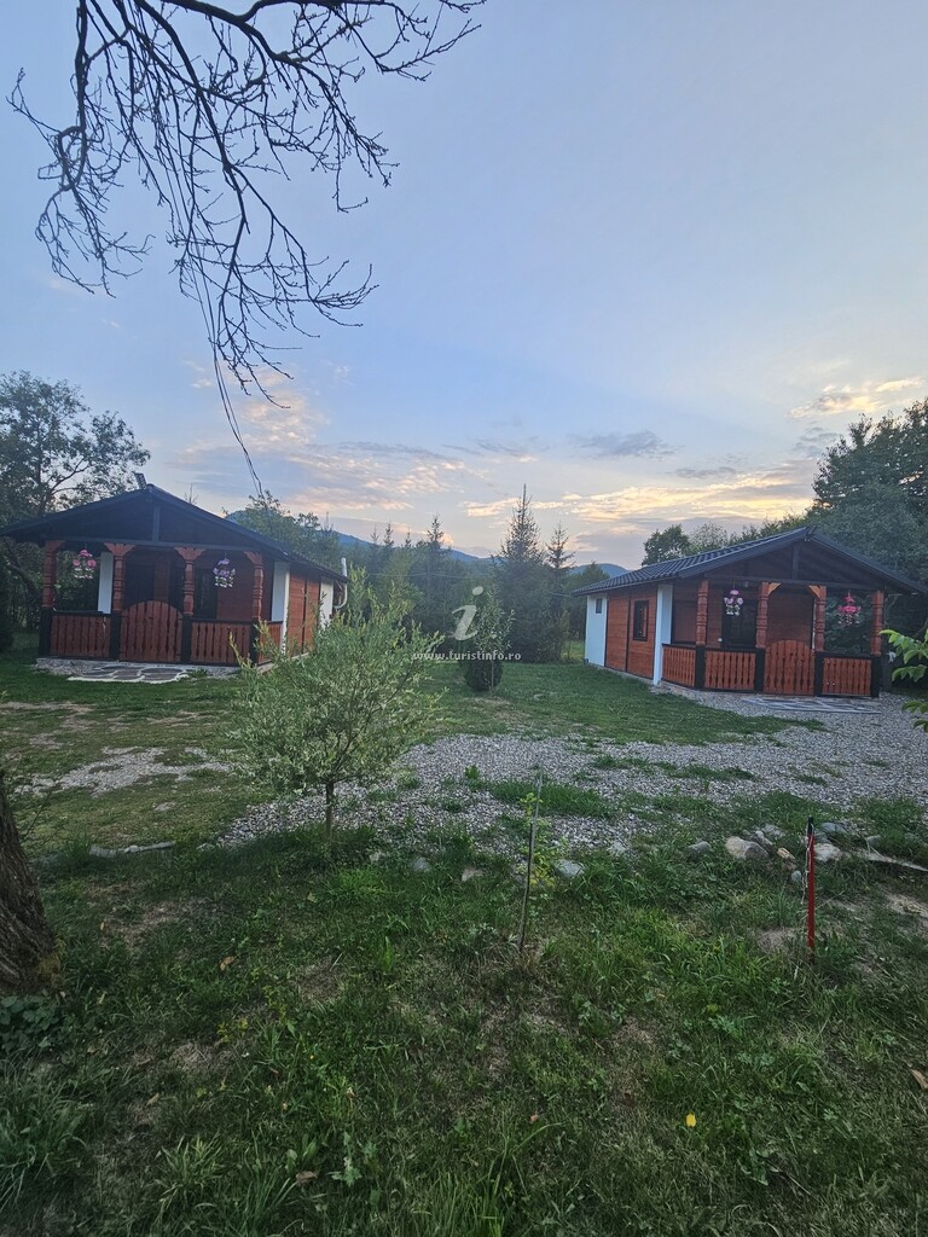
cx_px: 464
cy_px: 618
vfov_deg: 106.2
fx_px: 465
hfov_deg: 89.9
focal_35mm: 13
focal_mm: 2.2
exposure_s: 1/177
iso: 50
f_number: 2.2
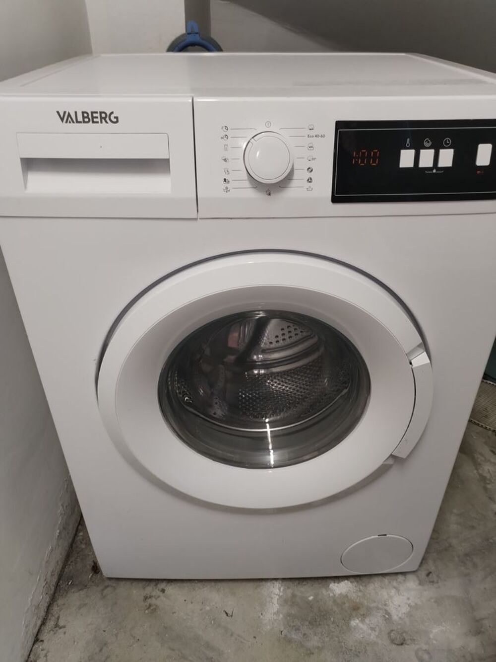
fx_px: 497
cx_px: 248
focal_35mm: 26
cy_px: 331
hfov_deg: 53.1
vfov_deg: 67.3
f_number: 1.8
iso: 404
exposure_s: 1/50
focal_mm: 4.75
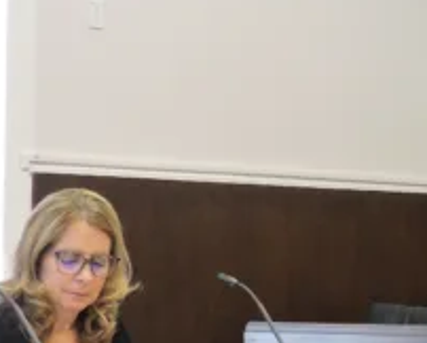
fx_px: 2037
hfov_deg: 11.5
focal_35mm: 161
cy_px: 250
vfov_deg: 9.6
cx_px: 642
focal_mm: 8.9
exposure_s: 1/40
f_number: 3.6
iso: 400
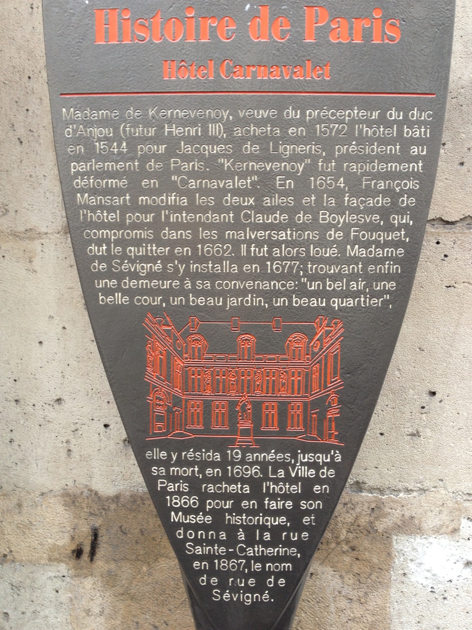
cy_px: 315
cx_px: 236
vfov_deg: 52.6
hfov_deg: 40.7
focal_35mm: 35
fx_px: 636
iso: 64
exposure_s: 1/20
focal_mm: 4.28
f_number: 2.4
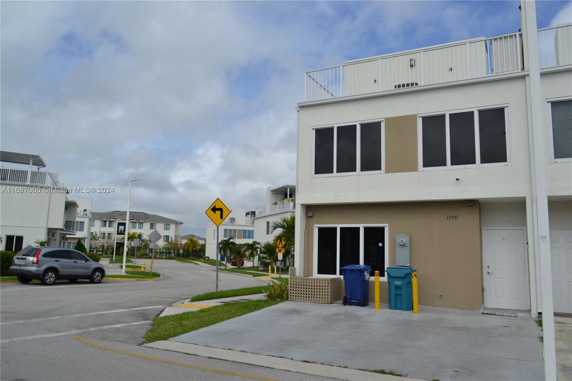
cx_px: 286
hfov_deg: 67.4
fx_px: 429
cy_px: 190
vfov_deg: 47.9
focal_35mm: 27
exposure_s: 1/320
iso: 100
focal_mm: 18
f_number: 9
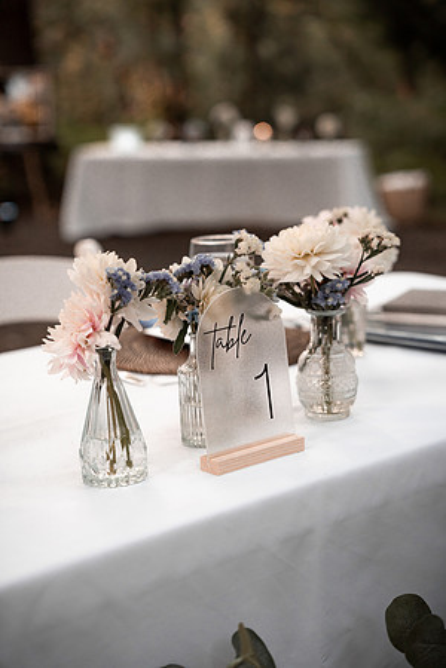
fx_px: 1301
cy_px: 334
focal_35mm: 70
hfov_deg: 19.5
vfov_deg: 28.8
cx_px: 223
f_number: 2.8
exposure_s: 1/500
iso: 400
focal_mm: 70
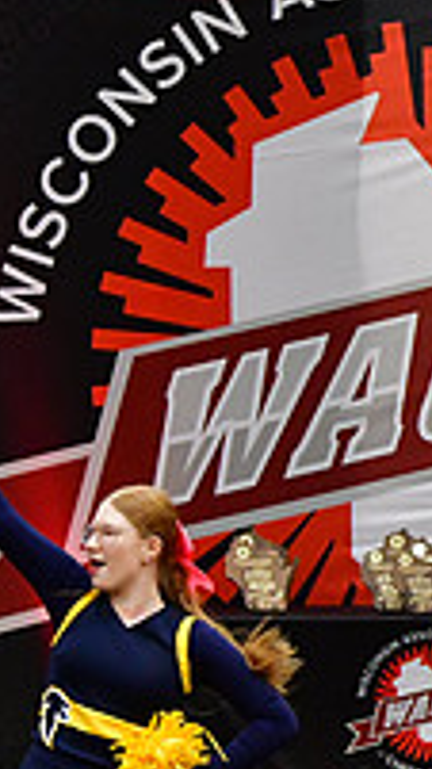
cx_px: 1036
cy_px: 476
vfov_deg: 6.8
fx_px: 6479
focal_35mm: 318
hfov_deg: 3.8
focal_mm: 70
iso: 4000
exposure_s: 1/500
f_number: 4
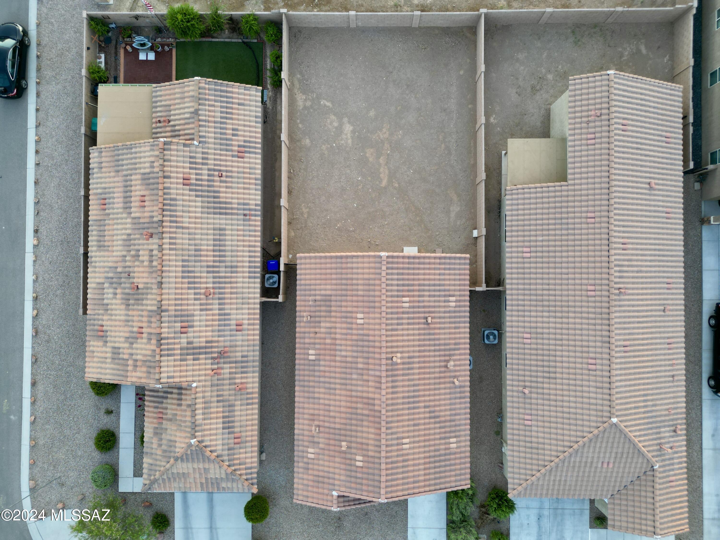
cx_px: 360
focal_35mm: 24
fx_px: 499
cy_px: 270
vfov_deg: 56.8
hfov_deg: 71.6
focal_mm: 6.72
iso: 100
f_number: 1.7
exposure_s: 1/80
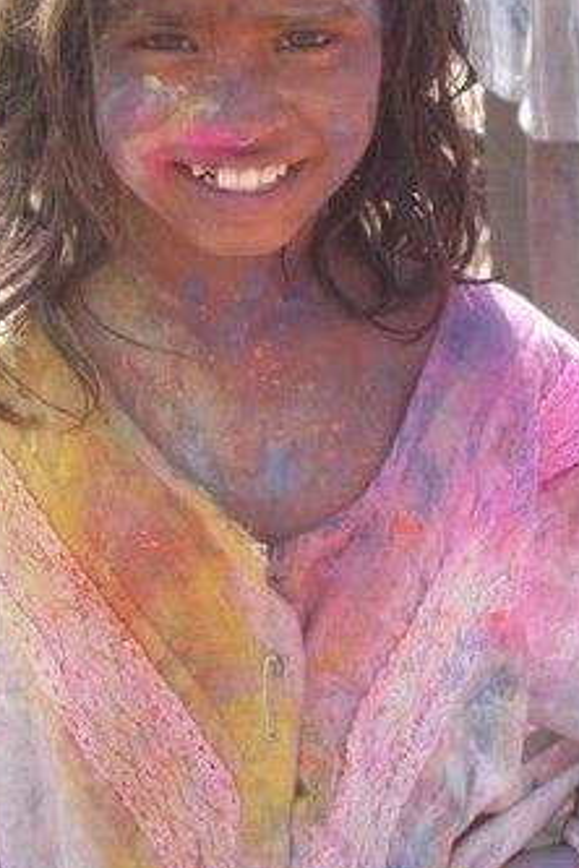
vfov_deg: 16.2
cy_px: 302
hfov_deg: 10.9
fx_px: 3040
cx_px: 279
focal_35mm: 126
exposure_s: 1/350
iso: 100
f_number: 4
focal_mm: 18.6
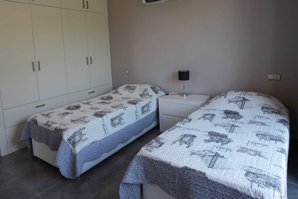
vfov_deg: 50.4
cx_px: 139
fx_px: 207
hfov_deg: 71.4
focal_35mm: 25
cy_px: 67
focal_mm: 18
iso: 500
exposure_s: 1/160
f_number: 4
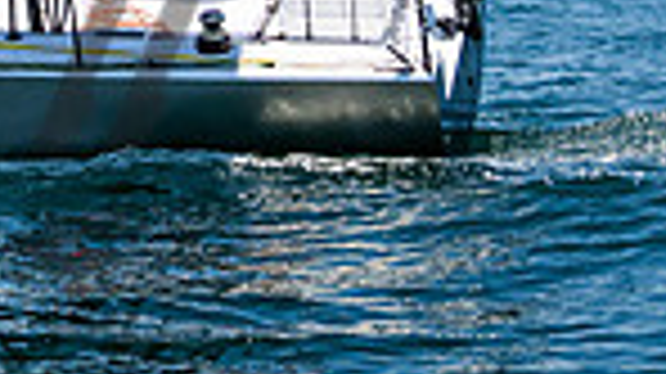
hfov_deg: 16.3
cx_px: -49
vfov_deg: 8.6
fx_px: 2259
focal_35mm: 128
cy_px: -519
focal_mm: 28
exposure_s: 1/2500
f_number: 8
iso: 500
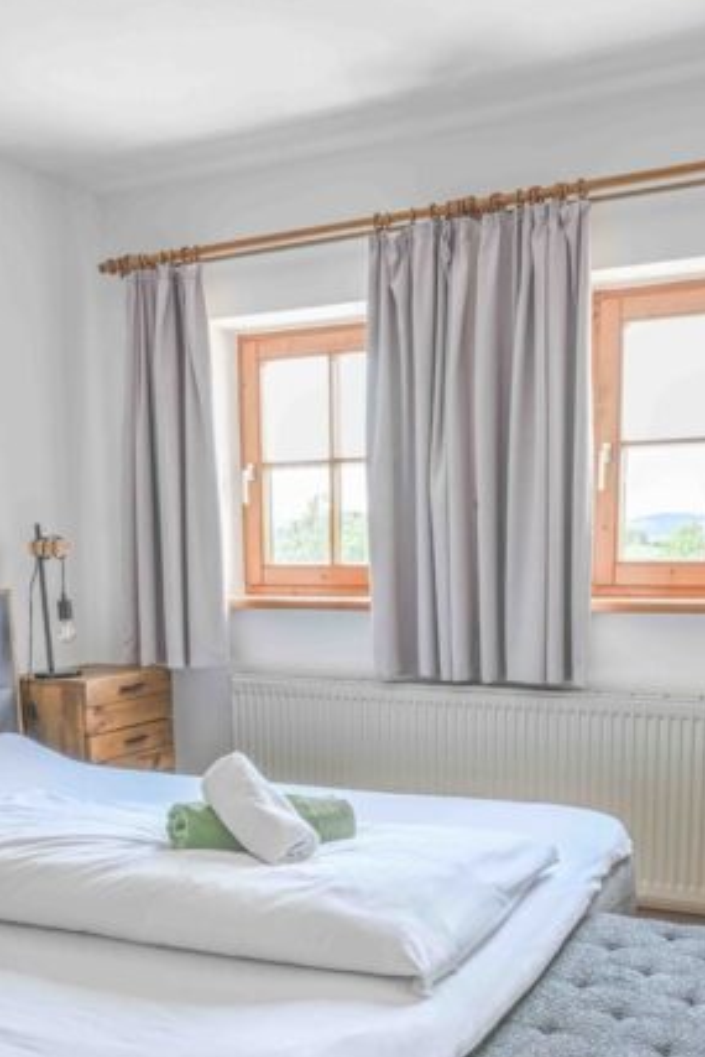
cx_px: 367
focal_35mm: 37
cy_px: 740
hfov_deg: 35.8
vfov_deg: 50.3
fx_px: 1092
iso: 64
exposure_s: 1/1.25
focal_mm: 15.5
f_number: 11
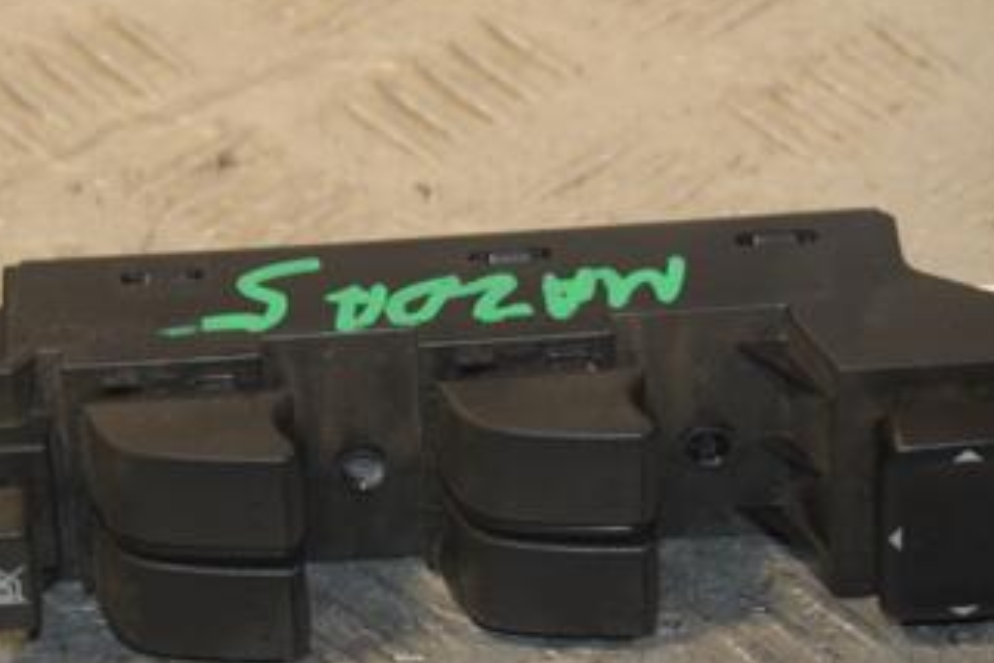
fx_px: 6184
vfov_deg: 6.1
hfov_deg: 9.2
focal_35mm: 224
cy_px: 403
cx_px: 505
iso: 800
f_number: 6.3
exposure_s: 1/200
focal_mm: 80
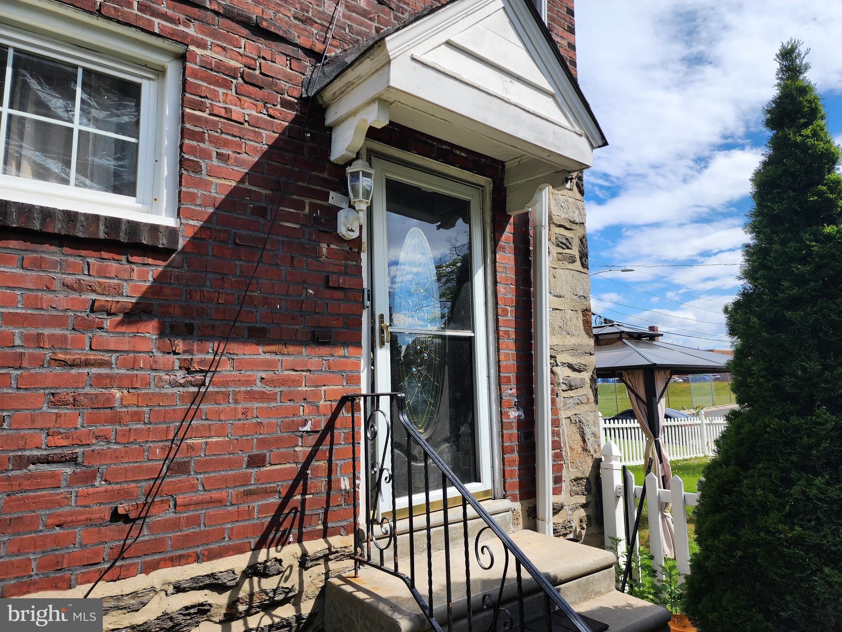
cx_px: 421
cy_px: 316
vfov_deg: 58.9
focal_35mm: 23
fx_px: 559
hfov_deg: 73.9
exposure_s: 1/1186
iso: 12
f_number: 1.8
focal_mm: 6.4
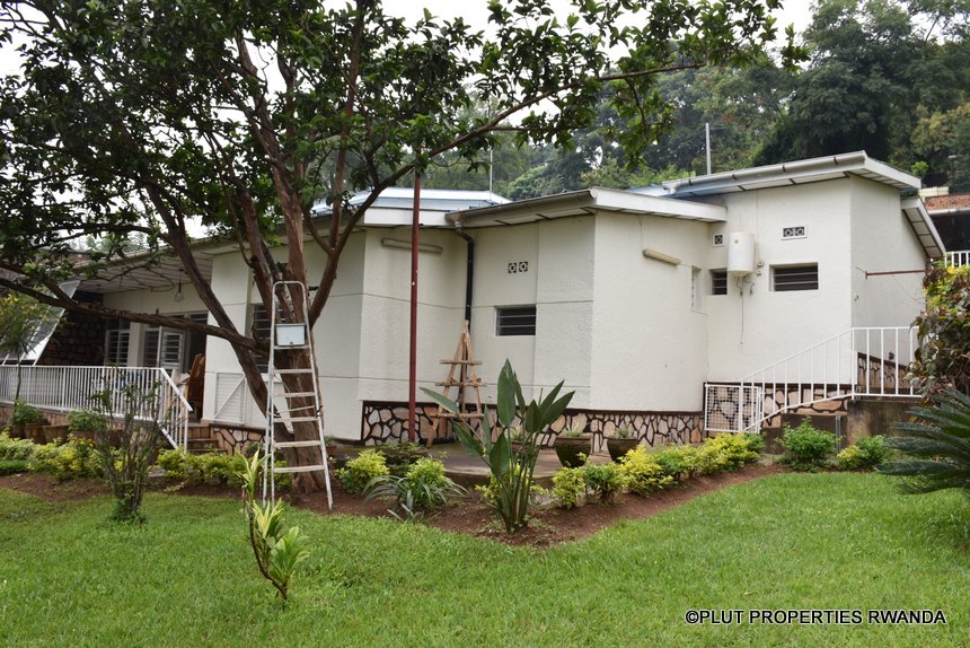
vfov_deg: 48.0
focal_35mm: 27
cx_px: 485
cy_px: 324
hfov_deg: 67.4
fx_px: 728
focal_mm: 18
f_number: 9
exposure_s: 1/80
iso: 100
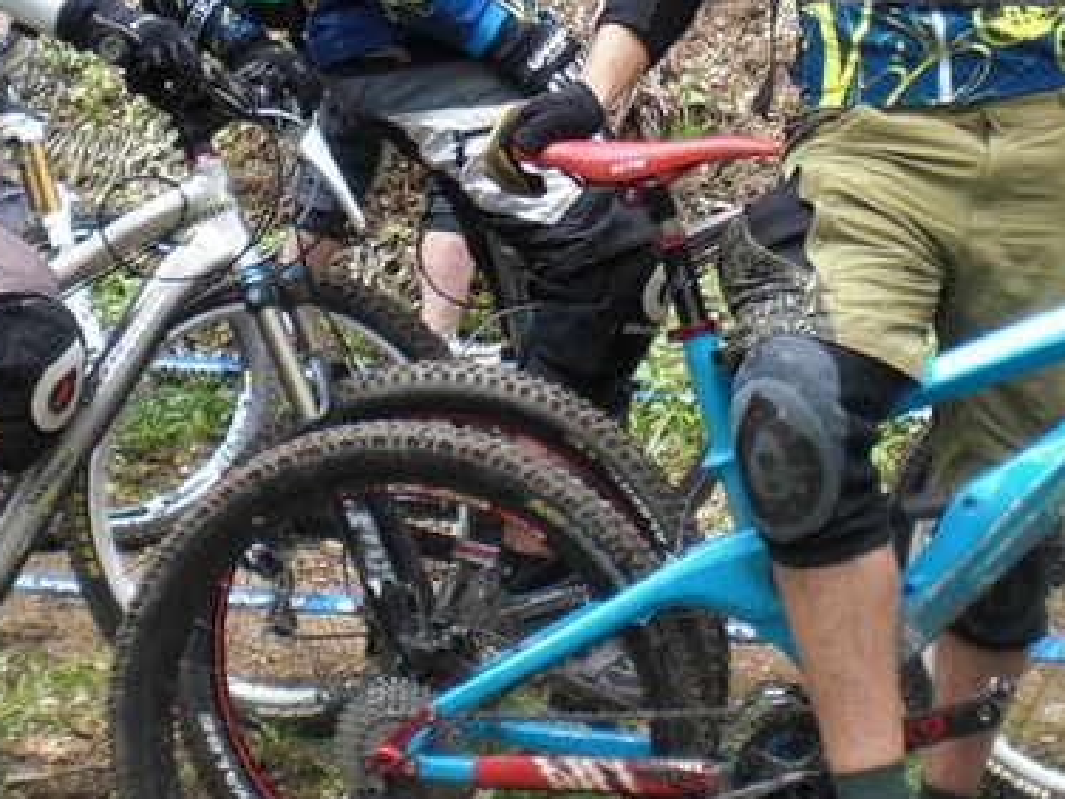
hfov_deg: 24.4
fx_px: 2461
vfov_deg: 17.9
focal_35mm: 80
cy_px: -26
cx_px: 535
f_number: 3.1
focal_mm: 6.3
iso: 64
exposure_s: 1/125
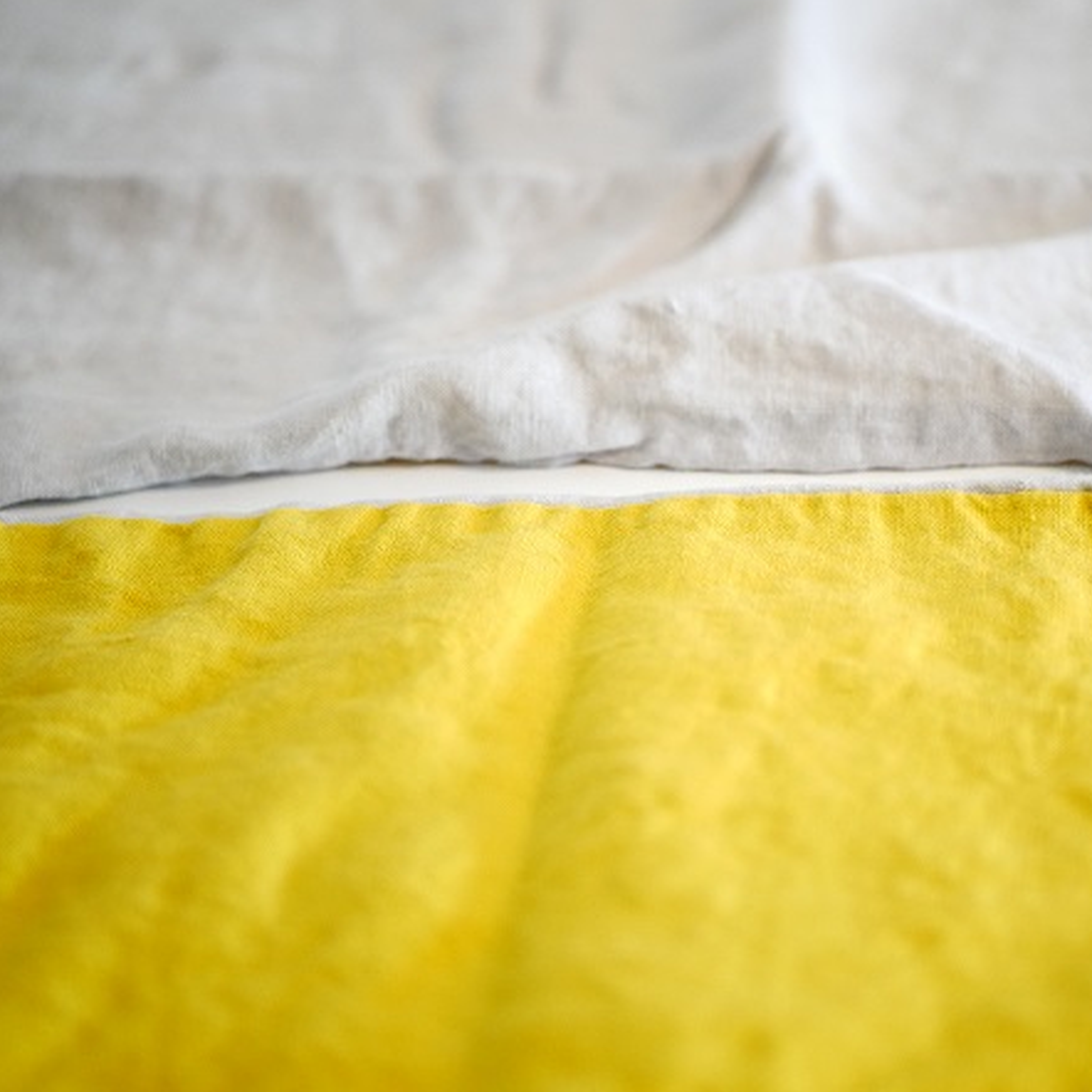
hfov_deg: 28.4
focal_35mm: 60
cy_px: 541
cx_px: 724
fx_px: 2141
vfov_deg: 28.6
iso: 2000
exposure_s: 1/60
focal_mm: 25
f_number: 1.7
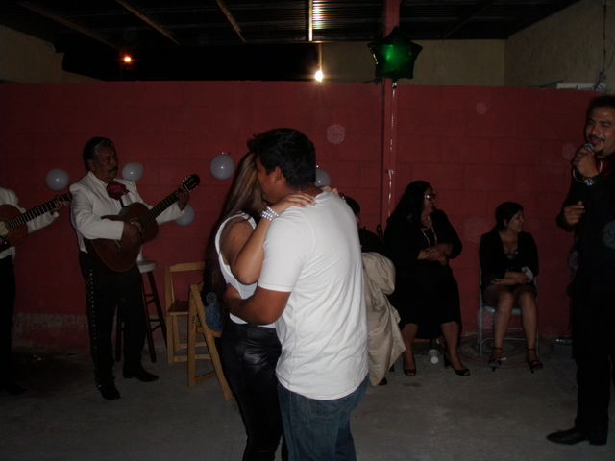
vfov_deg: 37.7
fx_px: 675
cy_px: 230
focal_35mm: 38
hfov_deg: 49.0
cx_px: 308
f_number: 3.5
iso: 200
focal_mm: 6.7
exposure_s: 1/30
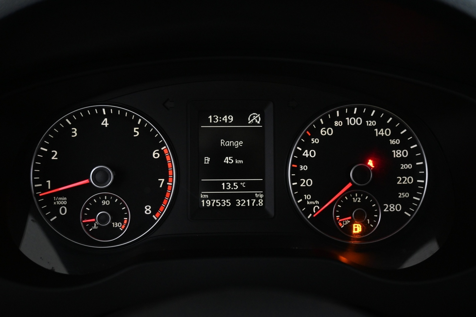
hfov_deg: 58.3
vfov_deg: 40.8
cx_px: 238
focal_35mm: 32
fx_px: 426
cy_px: 158
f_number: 4
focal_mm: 21.5
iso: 2800
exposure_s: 1/30
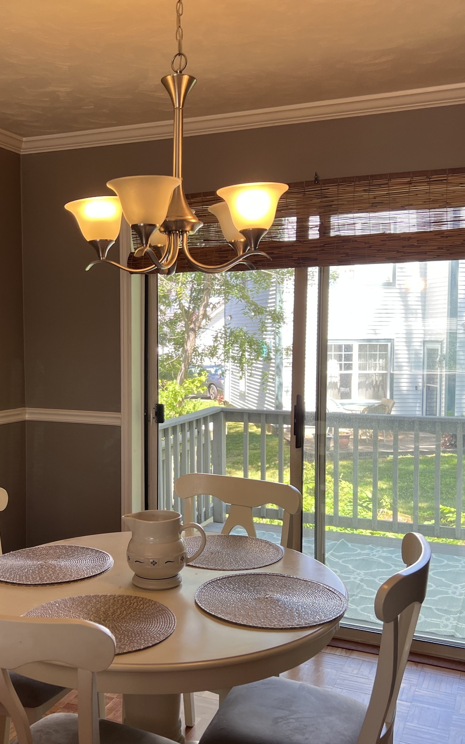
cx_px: 168
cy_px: 374
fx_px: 750
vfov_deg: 52.7
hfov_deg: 34.2
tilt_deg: -4.1
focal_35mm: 37
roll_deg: -0.2
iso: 40
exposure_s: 1/121
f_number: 1.5
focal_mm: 5.7
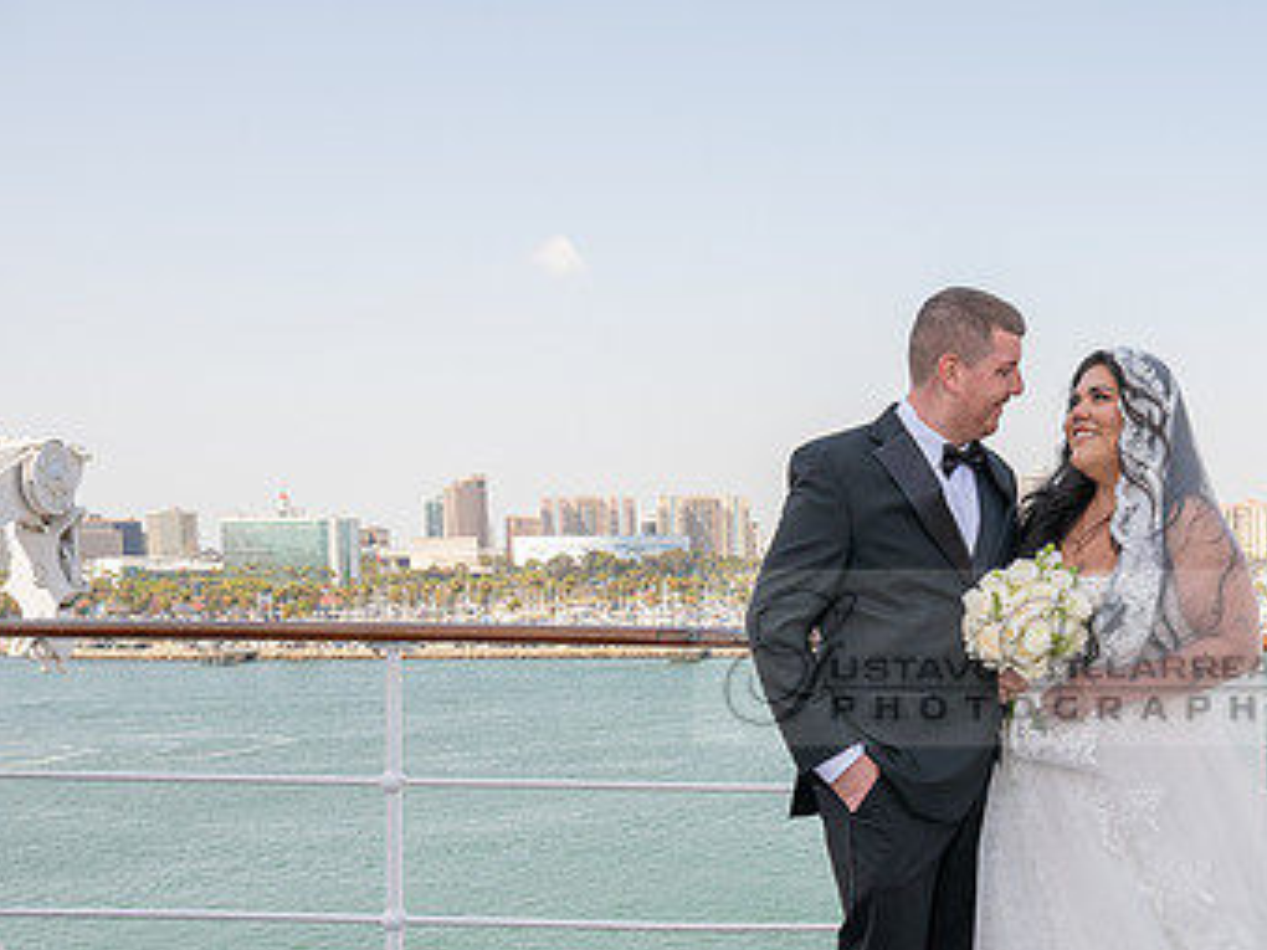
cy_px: 658
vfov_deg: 28.8
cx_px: 1017
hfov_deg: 36.8
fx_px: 1830
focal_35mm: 50
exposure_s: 1/200
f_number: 9
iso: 200
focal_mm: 30.5
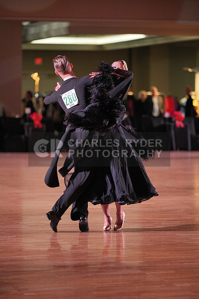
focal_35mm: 150
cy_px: 150
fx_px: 1243
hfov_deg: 9.2
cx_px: 100
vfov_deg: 13.7
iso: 3200
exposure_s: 1/640
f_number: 2.8
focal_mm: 150
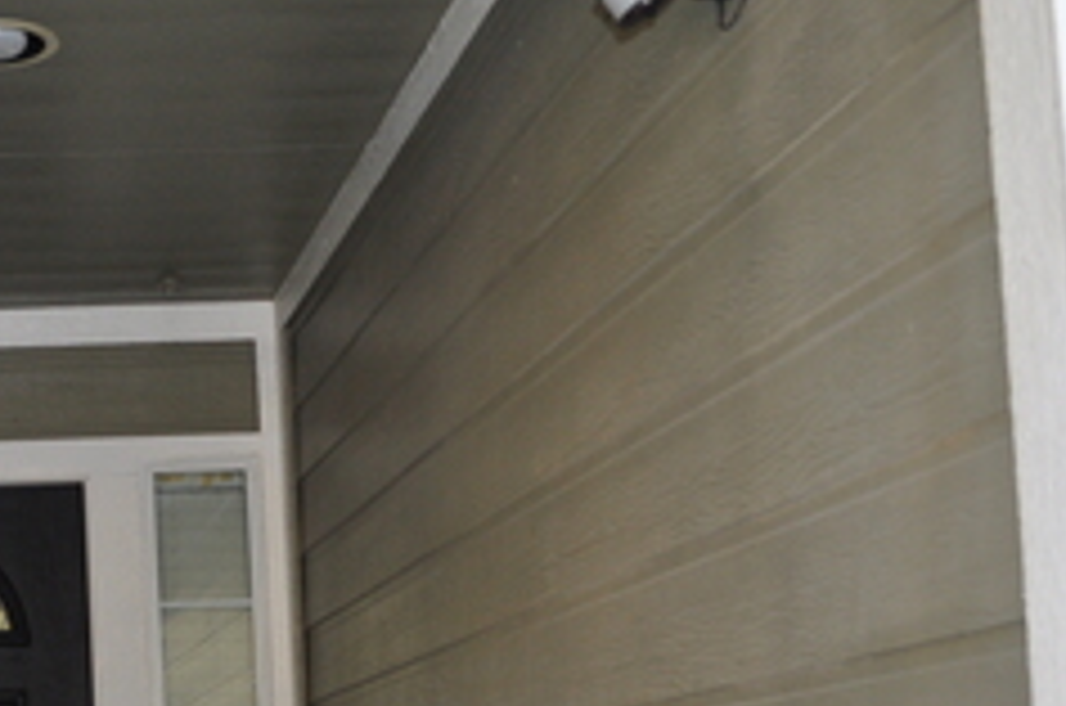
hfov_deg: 26.2
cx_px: -13
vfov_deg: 17.9
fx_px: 2157
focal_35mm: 73
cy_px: 785
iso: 450
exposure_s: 1/125
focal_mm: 18
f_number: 3.5
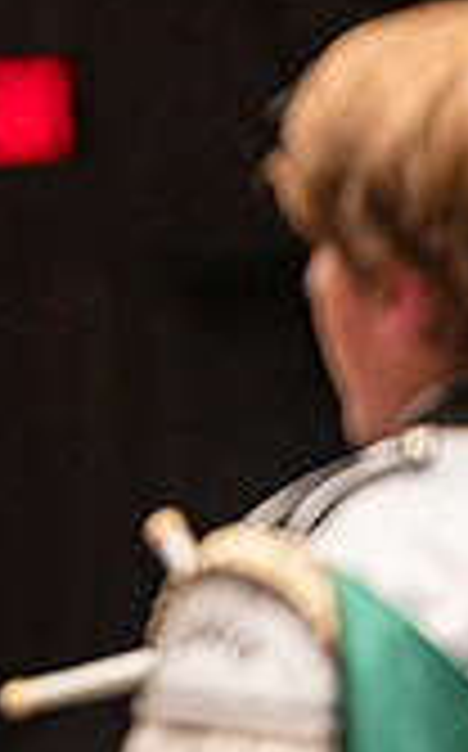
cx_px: -616
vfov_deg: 3.0
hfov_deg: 1.8
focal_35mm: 709
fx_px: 14506
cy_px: 194
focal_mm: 200
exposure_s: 1/500
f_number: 2.8
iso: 2500
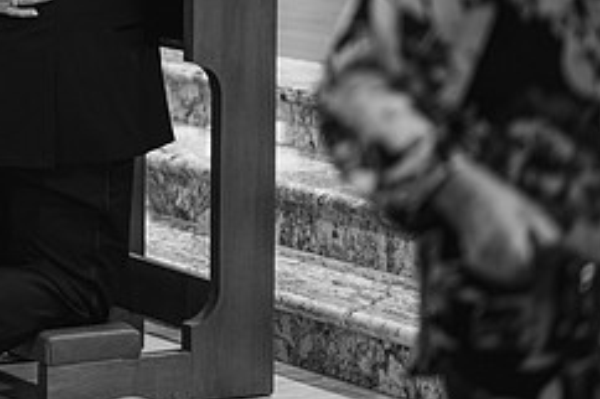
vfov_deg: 6.7
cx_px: -94
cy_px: -64
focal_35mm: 204
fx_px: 3398
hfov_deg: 10.0
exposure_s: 1/125
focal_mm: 85
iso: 320
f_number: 1.8
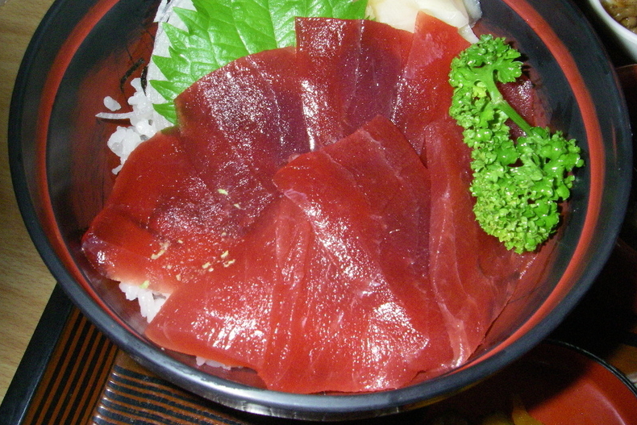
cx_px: 318
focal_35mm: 40
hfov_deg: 48.5
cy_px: 186
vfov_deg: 33.4
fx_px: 708
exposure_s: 1/50
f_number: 6.6
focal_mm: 6.3
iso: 400
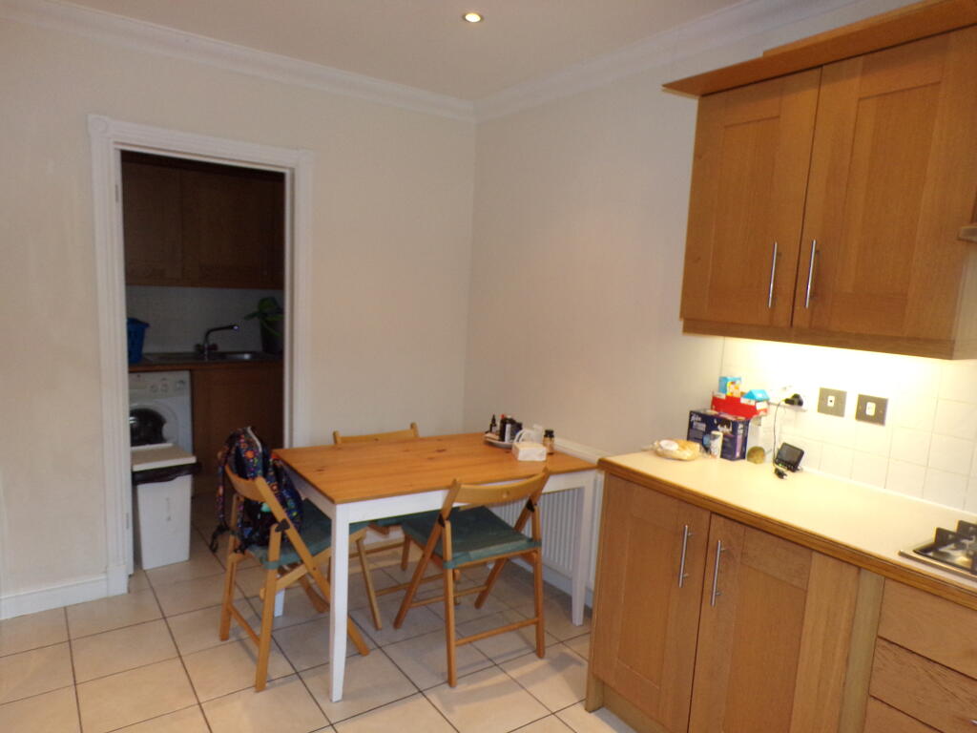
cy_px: 366
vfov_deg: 56.8
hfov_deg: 71.6
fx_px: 677
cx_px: 488
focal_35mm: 24
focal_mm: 4.3
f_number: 3
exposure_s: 1/34
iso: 200
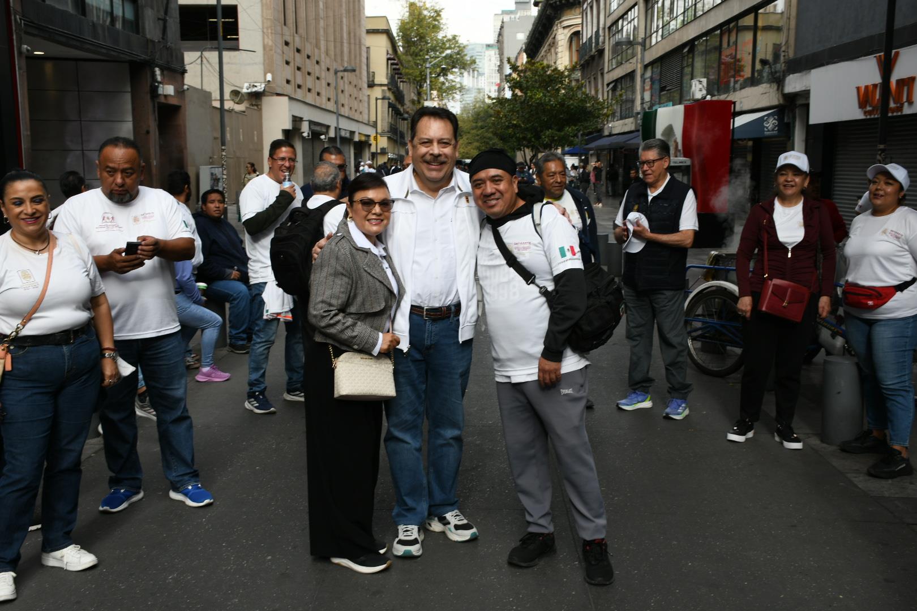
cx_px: 458
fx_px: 1019
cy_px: 306
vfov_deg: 33.4
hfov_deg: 48.5
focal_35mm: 40
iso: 160
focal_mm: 27
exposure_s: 1/100
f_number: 9
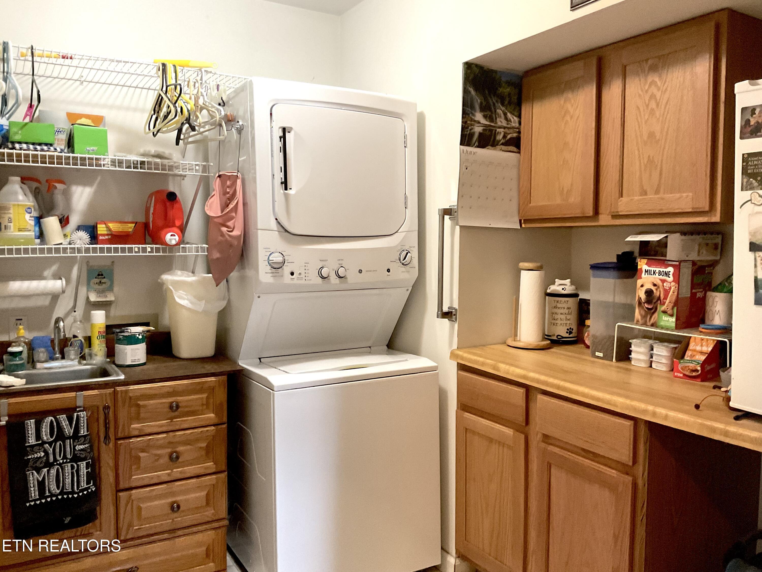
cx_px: 381
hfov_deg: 61.7
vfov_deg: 48.2
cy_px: 286
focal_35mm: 29
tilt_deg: -4.9
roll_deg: -0.3
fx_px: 638
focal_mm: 3
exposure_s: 1/60
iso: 200
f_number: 1.8
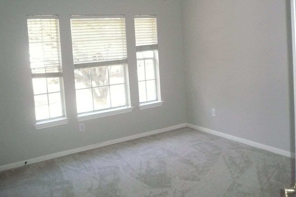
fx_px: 296
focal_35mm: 36
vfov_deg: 36.5
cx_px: 162
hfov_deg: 53.0
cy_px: 65
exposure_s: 1/100
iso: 400
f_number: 2.8
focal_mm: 4.6
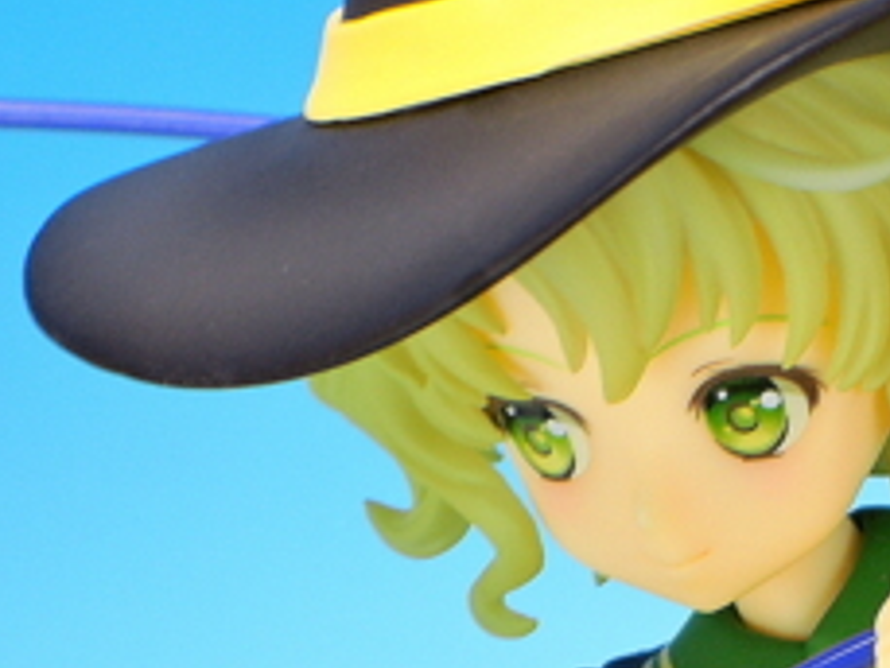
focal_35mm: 314
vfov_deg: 4.7
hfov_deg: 6.3
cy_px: 808
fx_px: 8077
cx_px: 847
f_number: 6.3
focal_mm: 25.5
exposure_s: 1/2.5
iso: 80
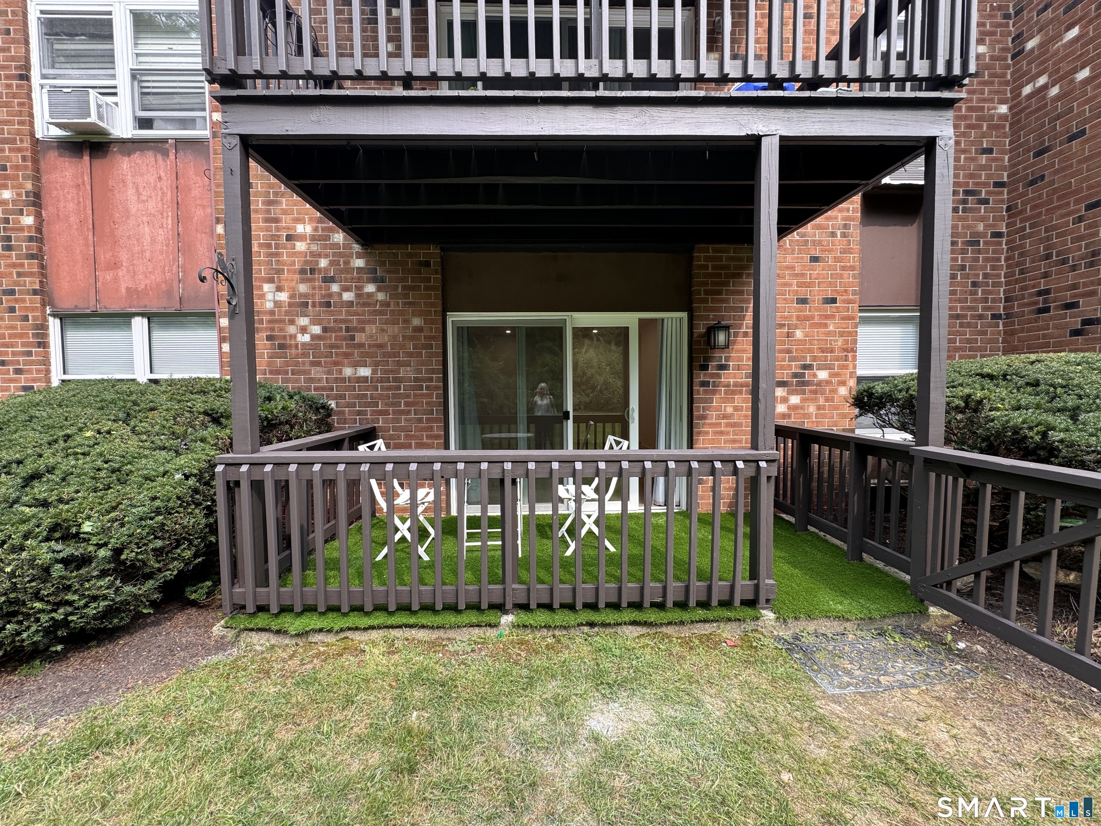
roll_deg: +0.2
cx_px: 550
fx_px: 445
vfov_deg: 85.7
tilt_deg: -2.8
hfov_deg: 102.1
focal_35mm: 14
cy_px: 413
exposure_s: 1/122
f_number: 2.2
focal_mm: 2.22
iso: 40
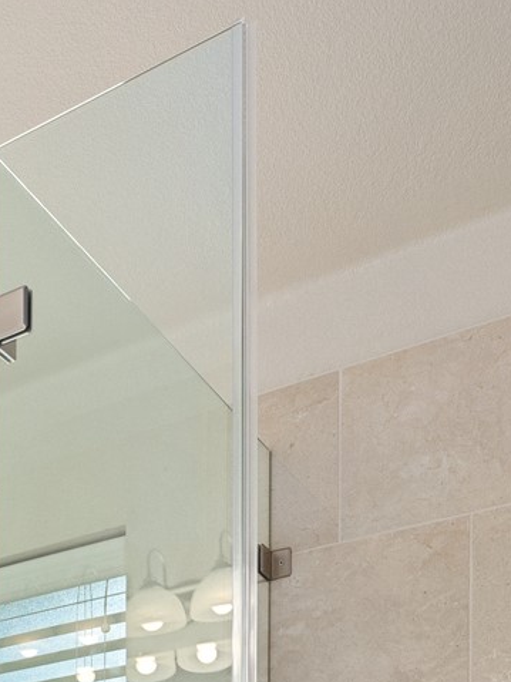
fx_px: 1201
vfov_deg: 24.9
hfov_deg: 21.2
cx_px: -194
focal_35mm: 61
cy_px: 1004
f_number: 8
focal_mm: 14
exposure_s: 1/30
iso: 800
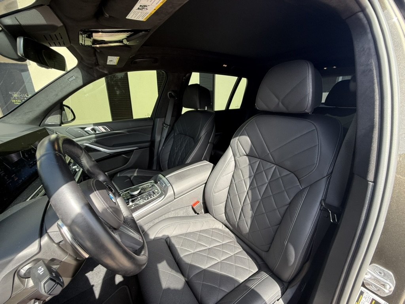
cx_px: 202
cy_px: 152
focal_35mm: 14
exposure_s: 1/113
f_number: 2.2
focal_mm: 2.22
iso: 50
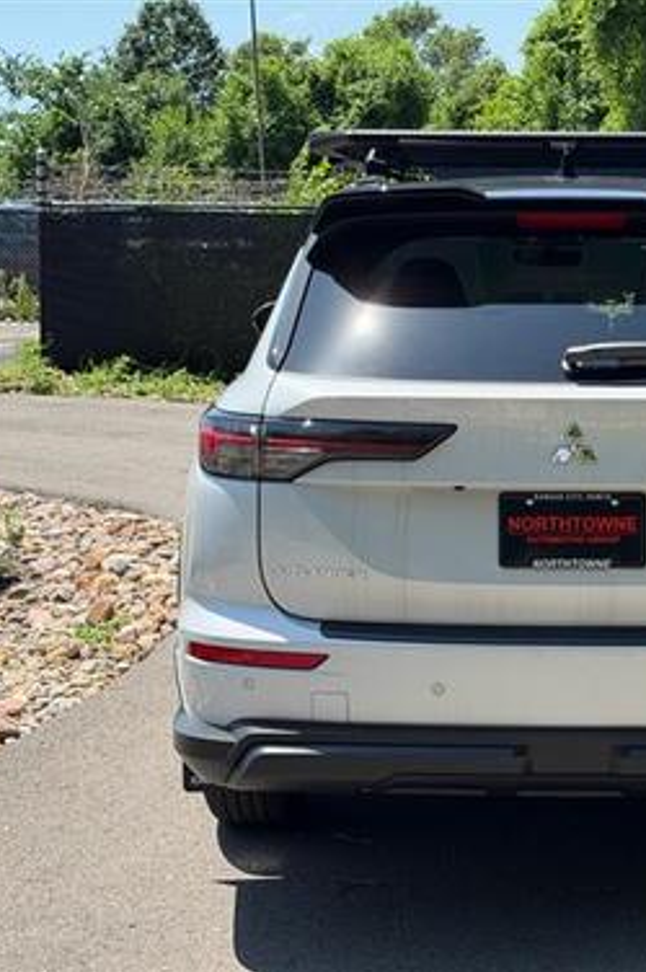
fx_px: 1807
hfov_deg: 20.1
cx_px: 506
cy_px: 486
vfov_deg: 30.1
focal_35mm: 67
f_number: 1.78
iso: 80
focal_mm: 6.76
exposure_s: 1/2865
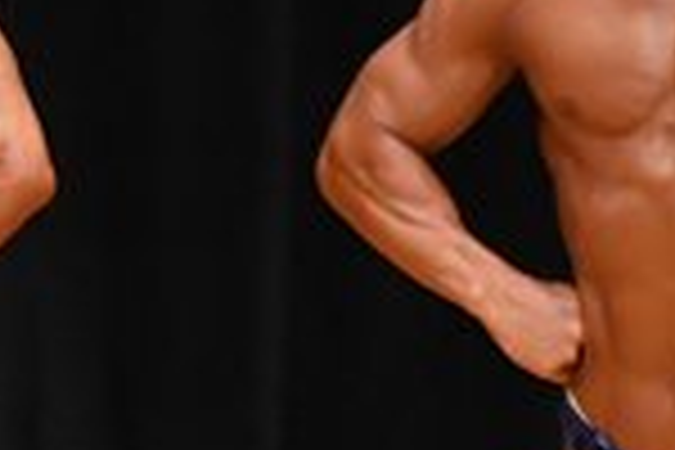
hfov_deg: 1.5
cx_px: 646
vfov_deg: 1.0
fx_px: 26210
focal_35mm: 1398
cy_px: 454
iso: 4000
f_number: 5.6
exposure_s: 1/400
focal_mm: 180
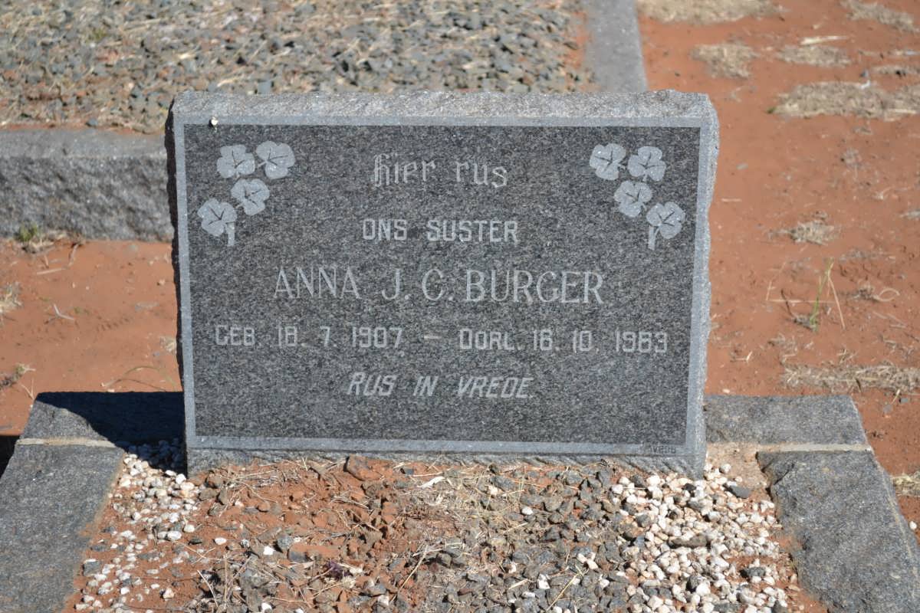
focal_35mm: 82
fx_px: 2108
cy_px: 306
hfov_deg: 24.6
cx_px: 460
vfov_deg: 16.6
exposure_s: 1/125
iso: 125
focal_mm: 55
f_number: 5.6
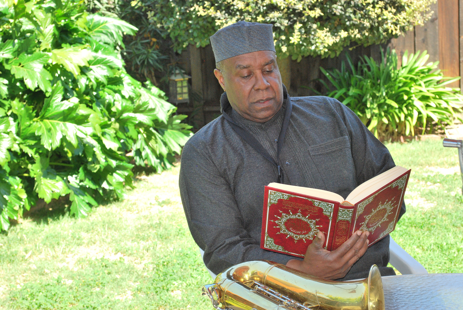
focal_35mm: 75
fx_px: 966
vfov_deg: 18.2
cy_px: 155
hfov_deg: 27.0
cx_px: 232
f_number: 9
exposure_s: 1/200
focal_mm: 50
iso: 400
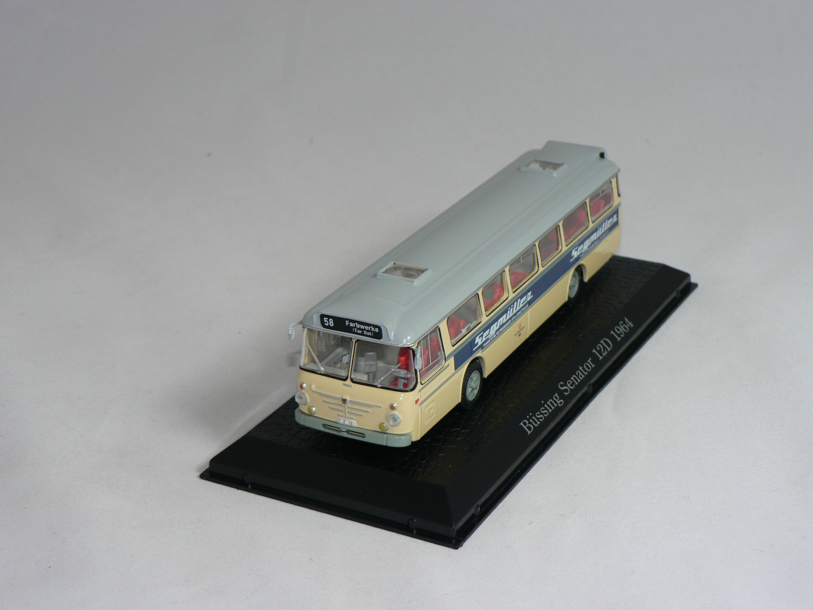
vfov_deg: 21.6
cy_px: 305
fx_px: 1597
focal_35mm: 68
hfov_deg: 28.6
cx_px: 406
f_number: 3.2
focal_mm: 11.4
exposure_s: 1/60
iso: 80
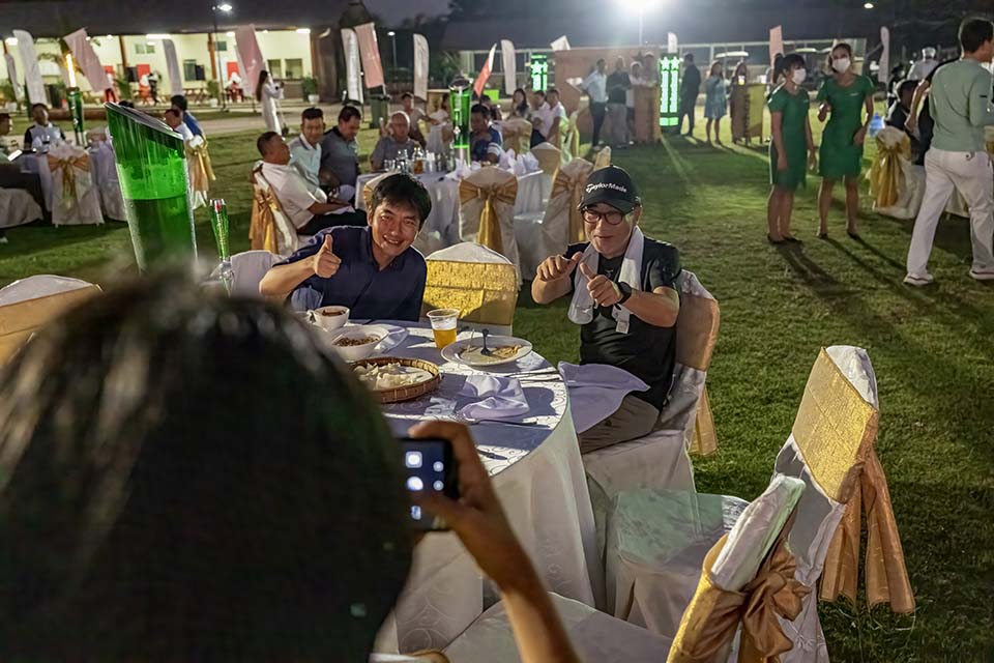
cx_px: 497
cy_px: 332
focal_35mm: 32
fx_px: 883
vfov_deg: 41.1
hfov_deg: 58.7
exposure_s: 1/200
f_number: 4
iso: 25600
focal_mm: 32
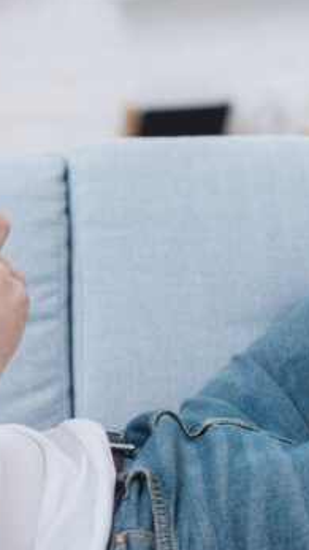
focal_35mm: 116
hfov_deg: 9.9
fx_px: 1691
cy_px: 373
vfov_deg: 18.4
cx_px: -254
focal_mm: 50
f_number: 2.8
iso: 125
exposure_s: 1/125
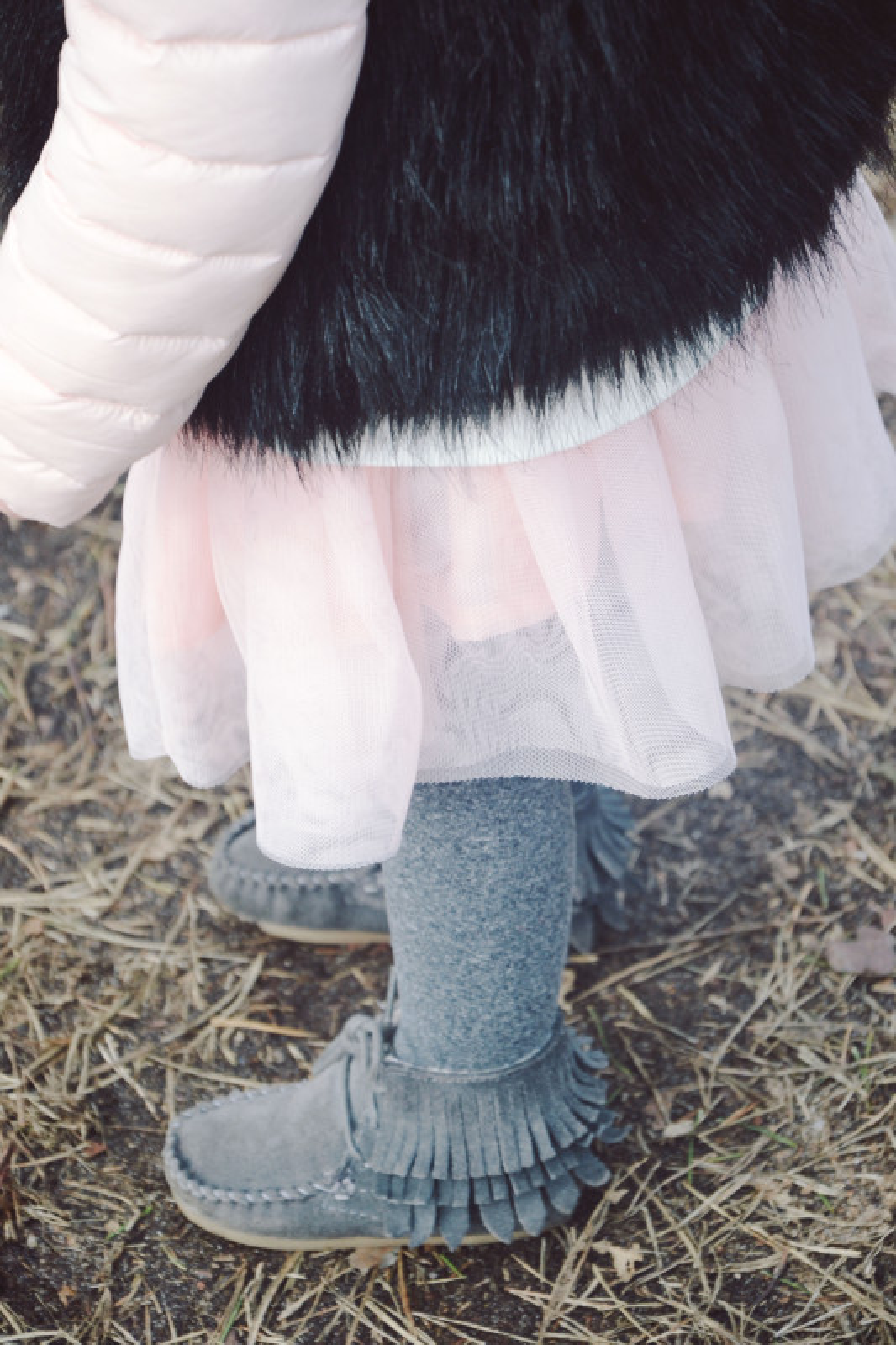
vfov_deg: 13.0
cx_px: 448
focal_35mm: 158
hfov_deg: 8.7
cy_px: 672
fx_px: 5882
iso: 400
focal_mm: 105
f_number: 5.6
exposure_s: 1/100
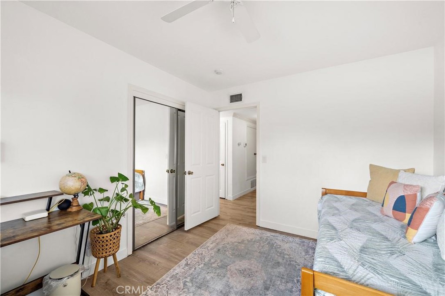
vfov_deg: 81.2
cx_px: 222
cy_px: 148
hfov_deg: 104.3
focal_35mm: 14
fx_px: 173
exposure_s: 1/15
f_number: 8
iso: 500
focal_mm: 14
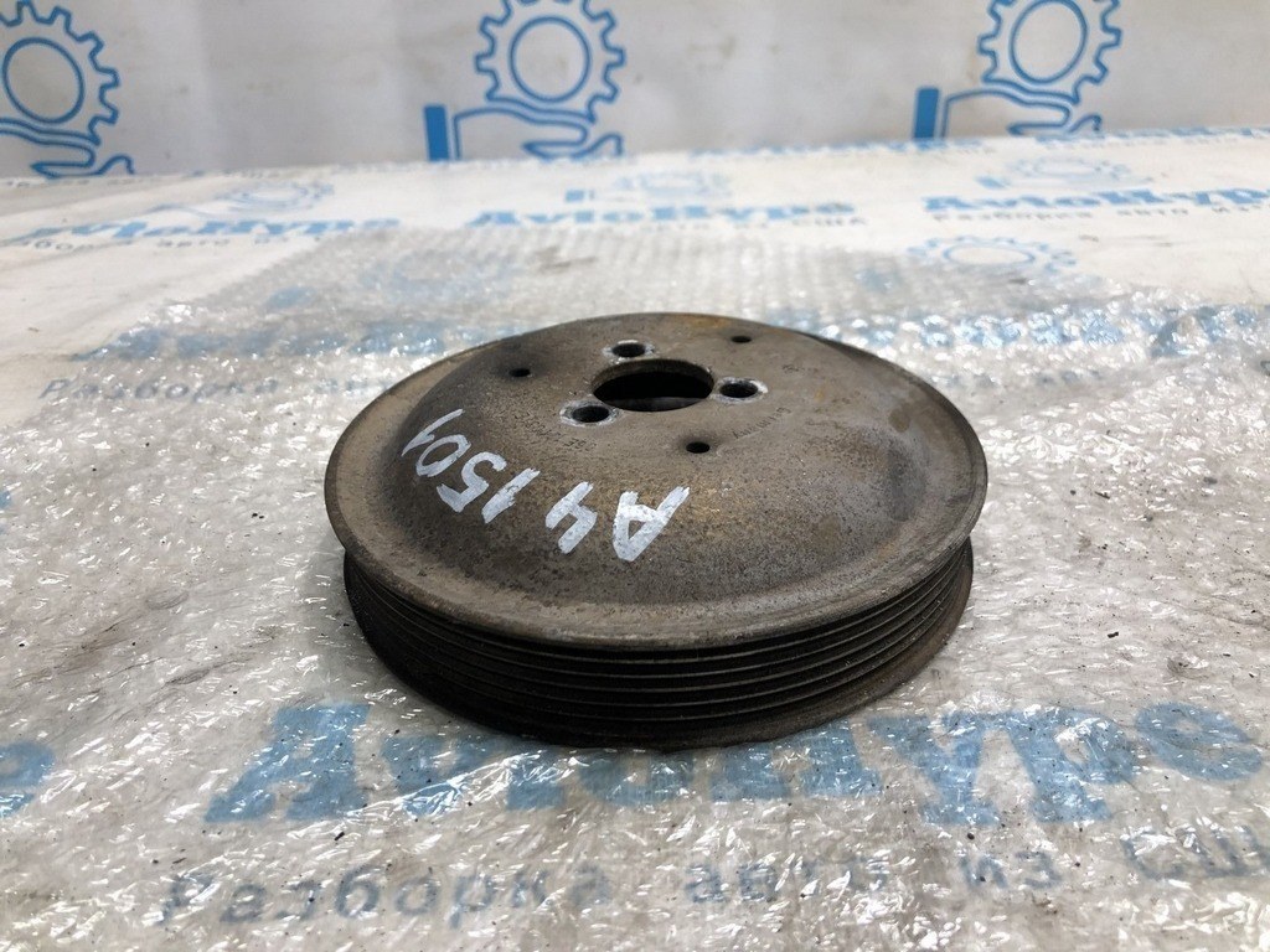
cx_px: 635
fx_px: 1027
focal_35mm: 28
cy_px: 476
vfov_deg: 49.7
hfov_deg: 63.4
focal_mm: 4
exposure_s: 1/50
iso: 32
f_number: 1.8
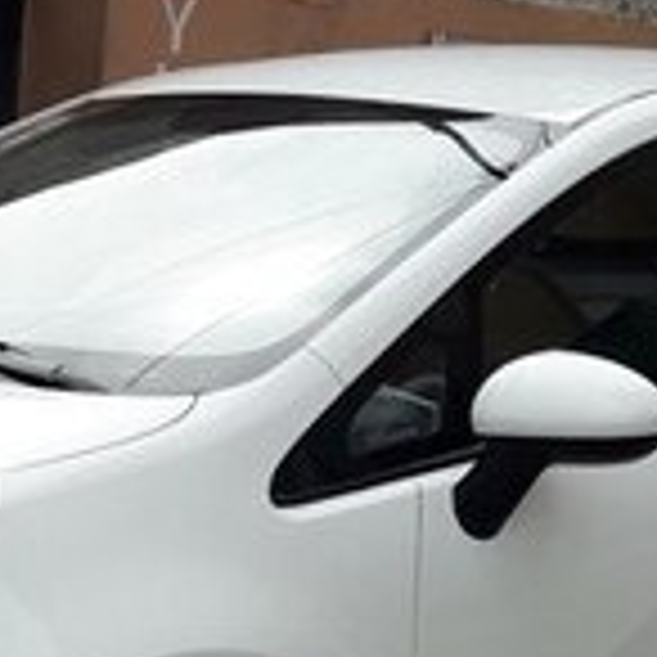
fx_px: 2405
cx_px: 153
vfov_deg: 15.1
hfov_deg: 15.5
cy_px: 758
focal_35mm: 112
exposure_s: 1/1036
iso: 40
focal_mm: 3.7
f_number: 1.9
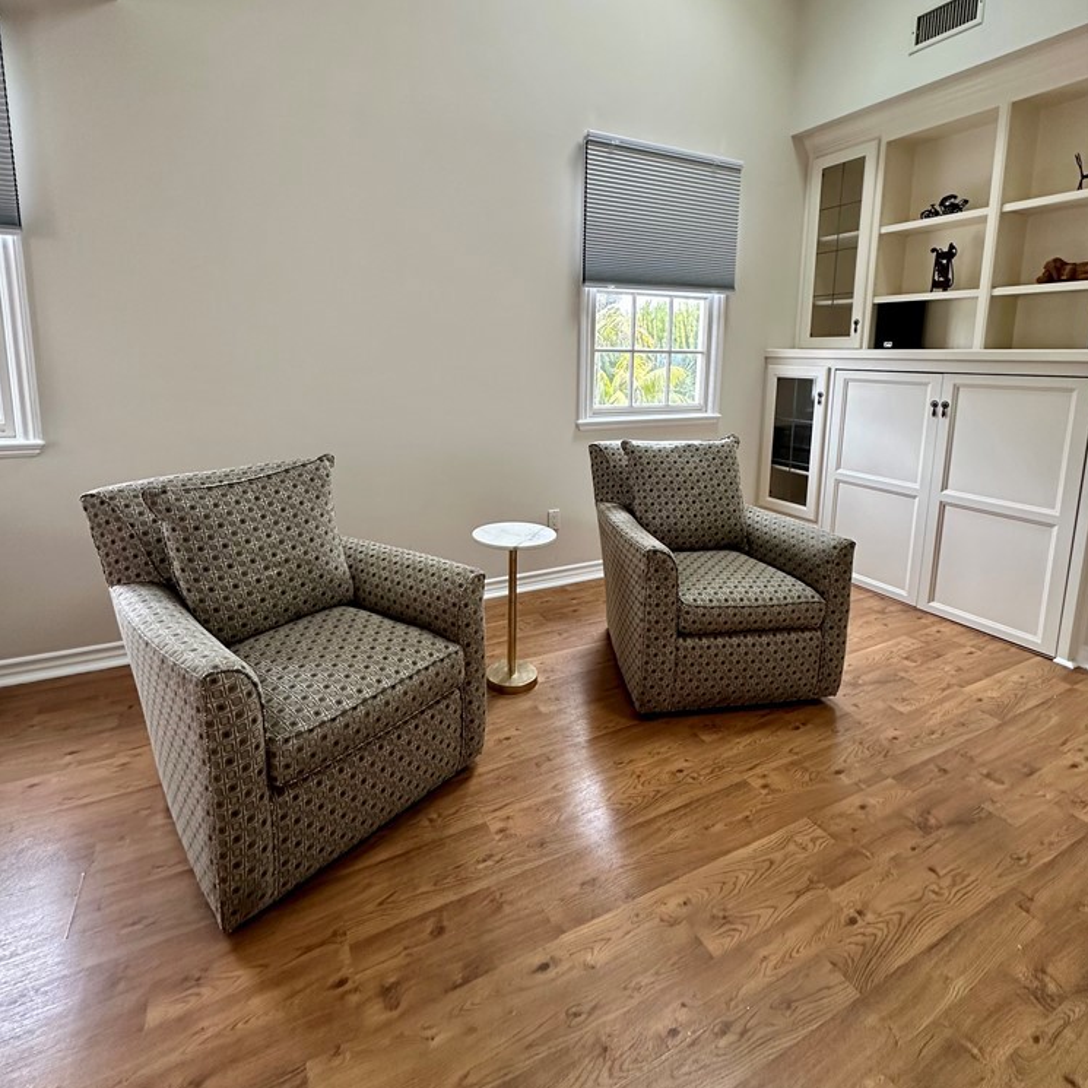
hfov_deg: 84.0
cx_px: 536
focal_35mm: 17
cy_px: 443
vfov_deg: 83.1
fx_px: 605
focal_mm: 2.22
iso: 160
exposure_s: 1/99
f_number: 2.2
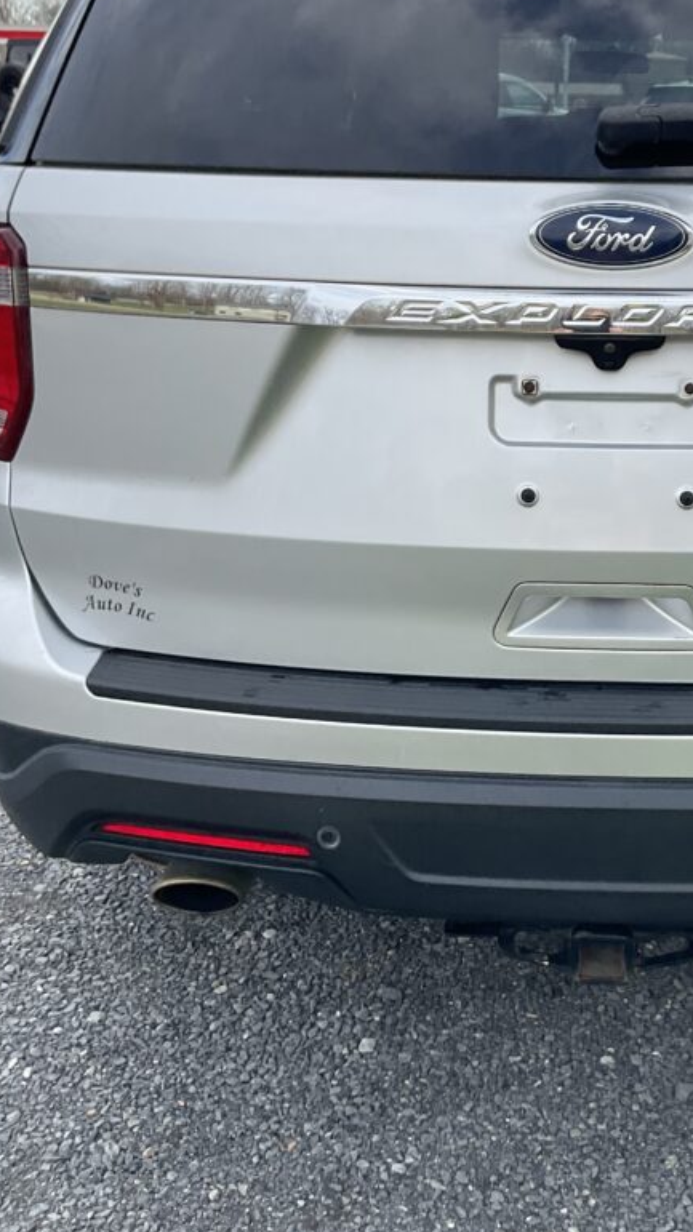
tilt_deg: -17.6
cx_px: 571
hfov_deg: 27.7
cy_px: 563
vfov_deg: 48.3
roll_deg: -1.3
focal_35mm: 42
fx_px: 1372
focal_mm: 3
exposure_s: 1/635
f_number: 1.8
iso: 16
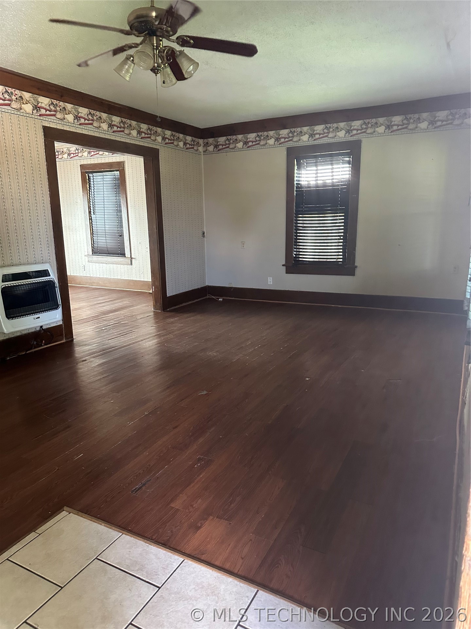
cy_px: 314
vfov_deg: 71.6
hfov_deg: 56.8
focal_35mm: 24
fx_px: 435
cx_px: 236
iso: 640
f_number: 1.78
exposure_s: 1/60
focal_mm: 6.86
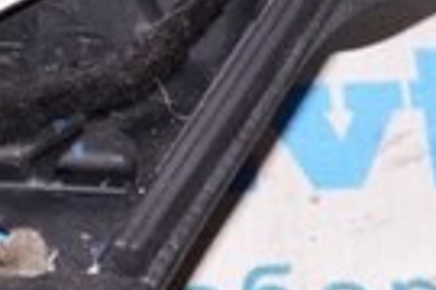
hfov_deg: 8.0
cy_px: -282
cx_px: -239
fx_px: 3040
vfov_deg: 5.4
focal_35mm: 251
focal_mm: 22
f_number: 8
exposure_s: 1/200
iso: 1600
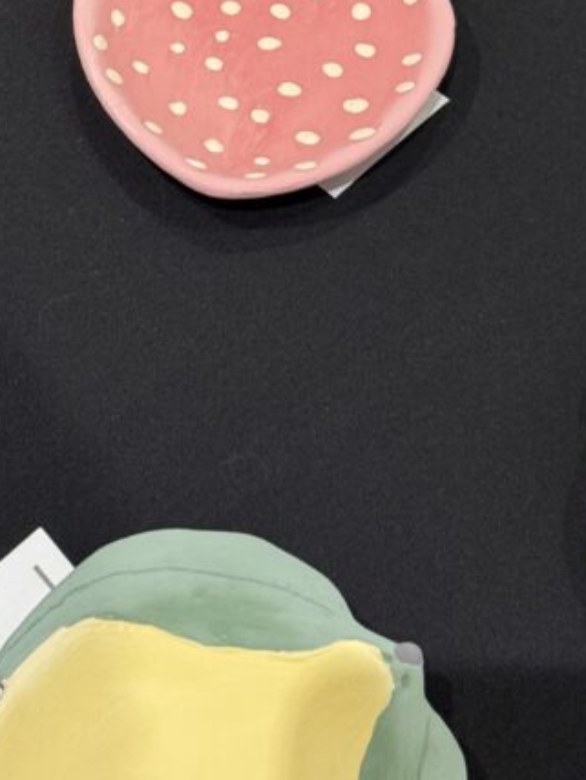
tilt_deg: -53.4
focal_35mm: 115
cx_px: 226
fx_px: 2592
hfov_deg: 12.9
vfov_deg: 16.7
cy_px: -9
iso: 200
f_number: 1.78
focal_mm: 6.76
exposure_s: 1/40
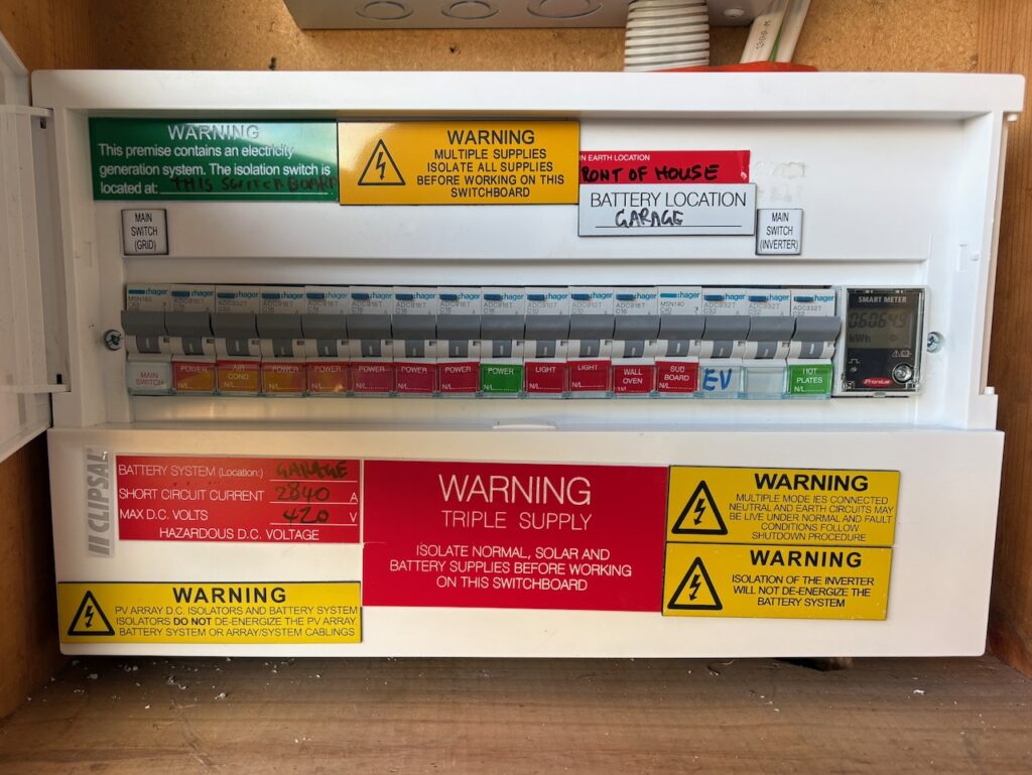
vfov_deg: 53.1
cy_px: 388
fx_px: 775
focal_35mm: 26
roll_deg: +0.3
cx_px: 516
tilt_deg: -7.1
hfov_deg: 67.3
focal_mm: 5.96
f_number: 1.6
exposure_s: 1/122
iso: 50
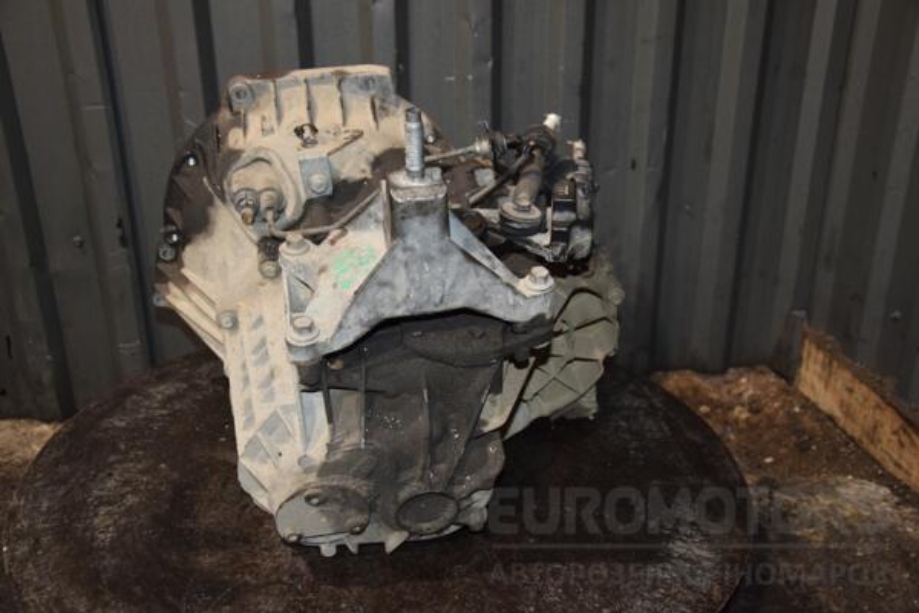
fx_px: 996
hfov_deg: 49.6
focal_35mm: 39
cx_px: 460
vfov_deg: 34.2
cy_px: 306
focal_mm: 26
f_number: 5
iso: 800
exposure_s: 1/60
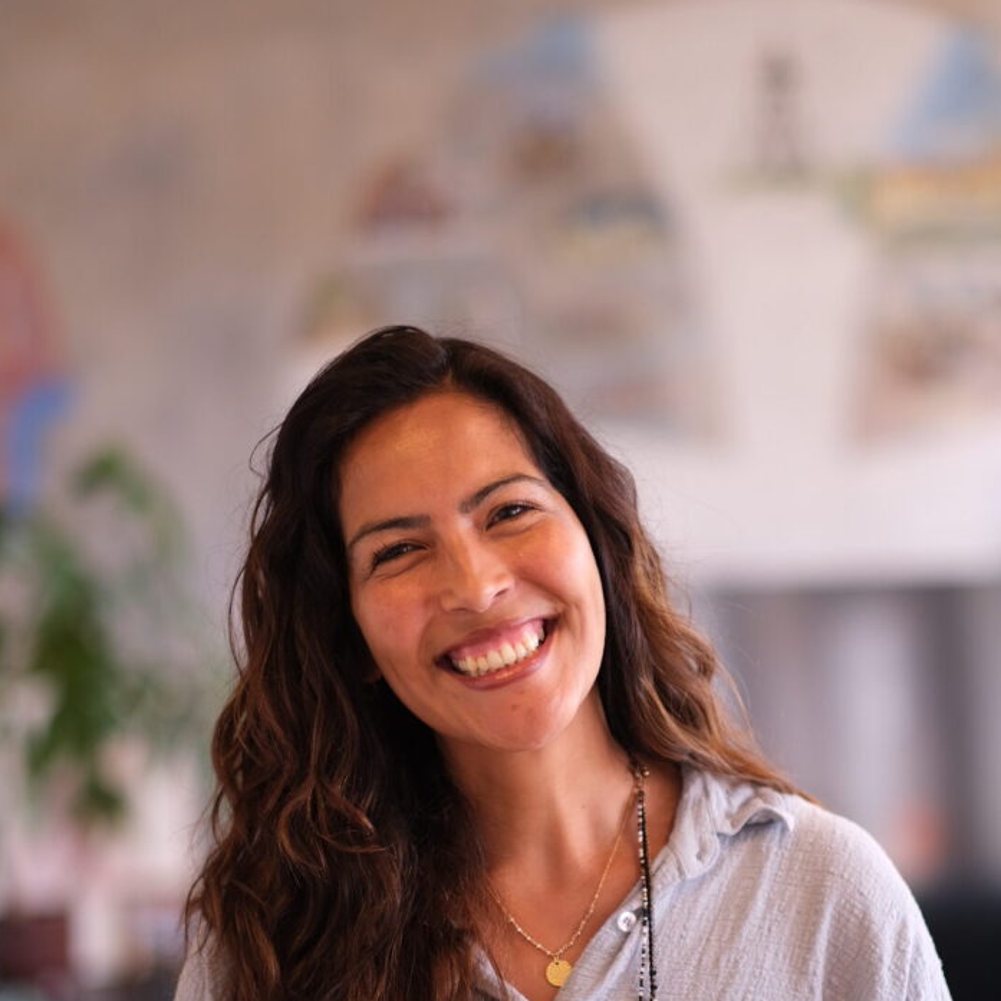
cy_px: 740
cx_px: 523
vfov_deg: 14.7
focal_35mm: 118
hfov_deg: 14.8
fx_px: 3861
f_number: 1.2
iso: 160
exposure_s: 1/180
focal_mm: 56
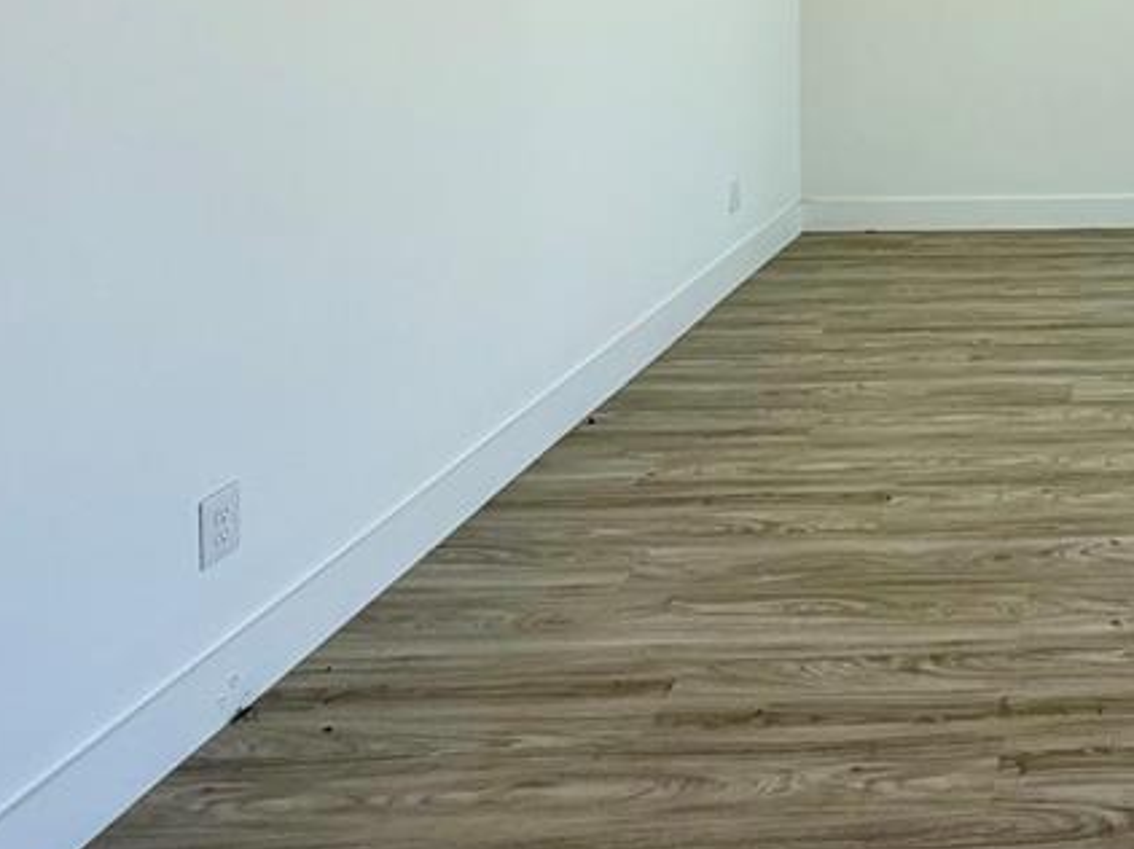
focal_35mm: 34
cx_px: 1231
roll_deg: +0.9
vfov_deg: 36.1
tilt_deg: -0.9
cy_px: -64
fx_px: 1113
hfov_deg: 42.9
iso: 64
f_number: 2.2
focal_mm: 2.22
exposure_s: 1/482
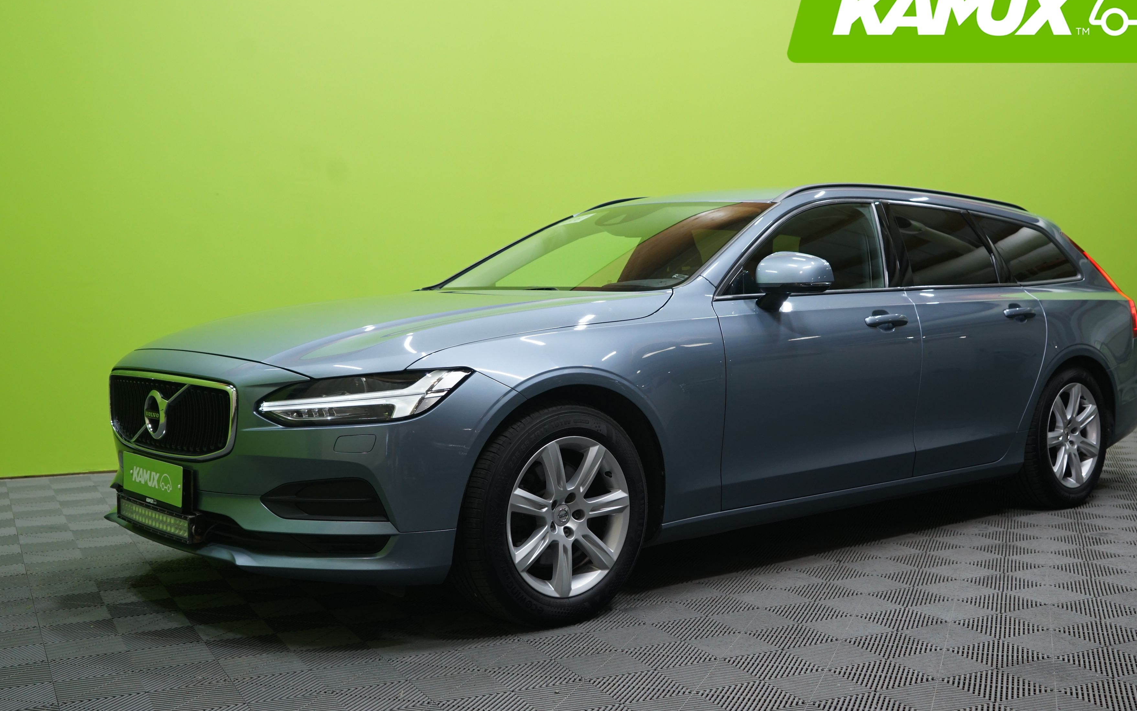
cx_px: 627
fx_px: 1240
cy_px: 338
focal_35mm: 40
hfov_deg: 49.2
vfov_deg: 32.0
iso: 640
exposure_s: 1/25
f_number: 5
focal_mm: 35
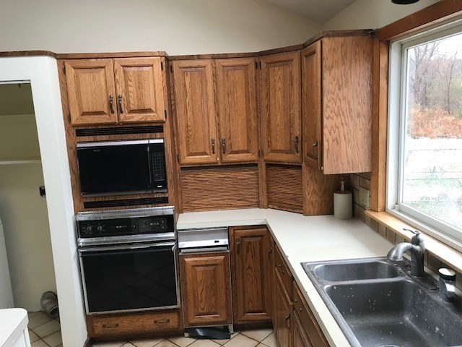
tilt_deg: -6.7
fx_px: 374
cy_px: 174
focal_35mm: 28
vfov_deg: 49.7
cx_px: 231
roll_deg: +2.4
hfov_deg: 63.4
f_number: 1.8
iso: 32
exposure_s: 1/30
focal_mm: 3.99
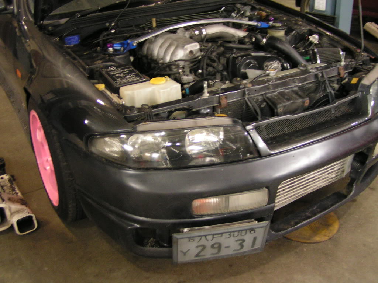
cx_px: 189
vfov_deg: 37.7
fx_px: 415
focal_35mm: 38
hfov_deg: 49.0
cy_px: 142
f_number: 2.8
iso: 200
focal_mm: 5.8
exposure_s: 1/5
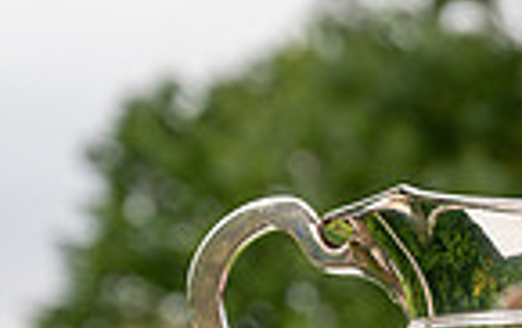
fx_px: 3304
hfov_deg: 8.6
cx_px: 961
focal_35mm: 232
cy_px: 544
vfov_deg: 5.6
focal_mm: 57
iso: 500
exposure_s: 1/500
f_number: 5
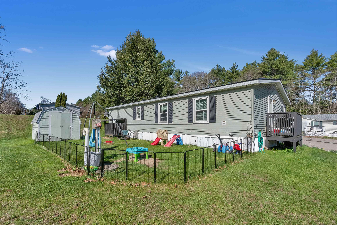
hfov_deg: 96.7
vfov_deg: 73.8
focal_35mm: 16
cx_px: 168
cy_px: 112
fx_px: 150
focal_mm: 16
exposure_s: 1/6000
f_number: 8
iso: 800
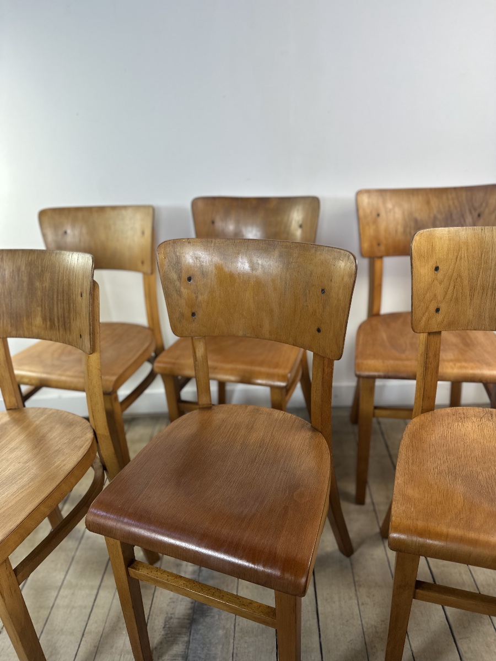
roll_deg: +4.5
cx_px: 248
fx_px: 459
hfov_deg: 56.8
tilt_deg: -24.4
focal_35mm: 24
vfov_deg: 71.6
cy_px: 330
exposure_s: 1/100
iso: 80
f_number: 1.78
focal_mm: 6.86
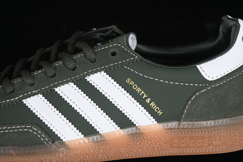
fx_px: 506
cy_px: 81
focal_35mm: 75
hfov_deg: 27.0
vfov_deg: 18.2
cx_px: 122
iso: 160
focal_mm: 50
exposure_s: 1/60
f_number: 6.3
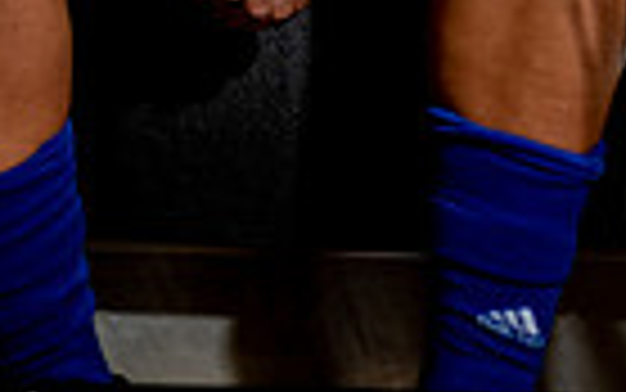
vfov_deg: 13.1
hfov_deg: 25.8
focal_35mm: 79
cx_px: 160
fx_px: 1348
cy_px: -505
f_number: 1.4
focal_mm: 24
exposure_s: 1/500
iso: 200
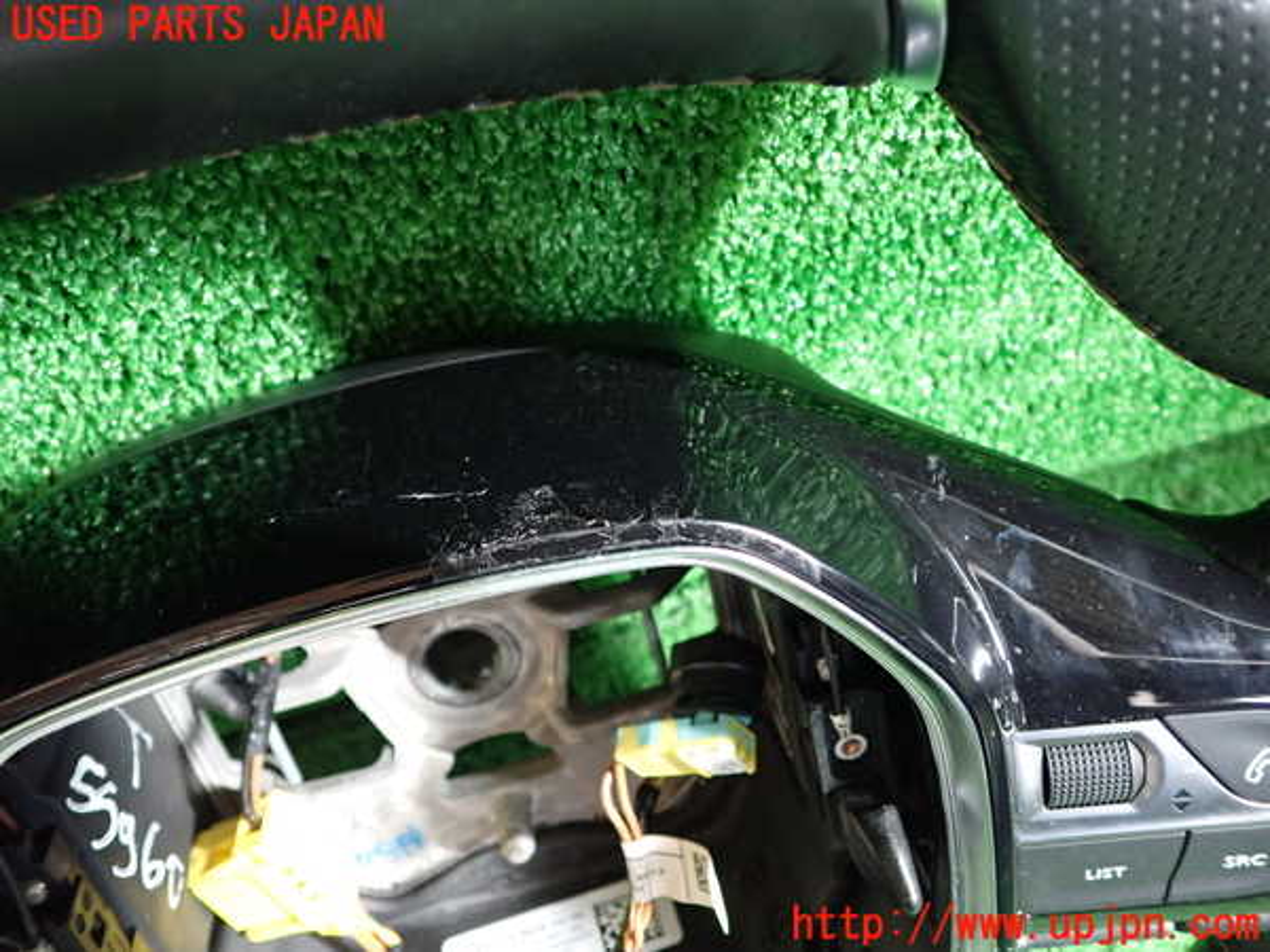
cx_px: 635
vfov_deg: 46.8
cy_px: 476
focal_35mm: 30
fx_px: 1101
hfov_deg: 60.0
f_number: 2.3
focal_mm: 5.4
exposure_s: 1/30
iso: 500
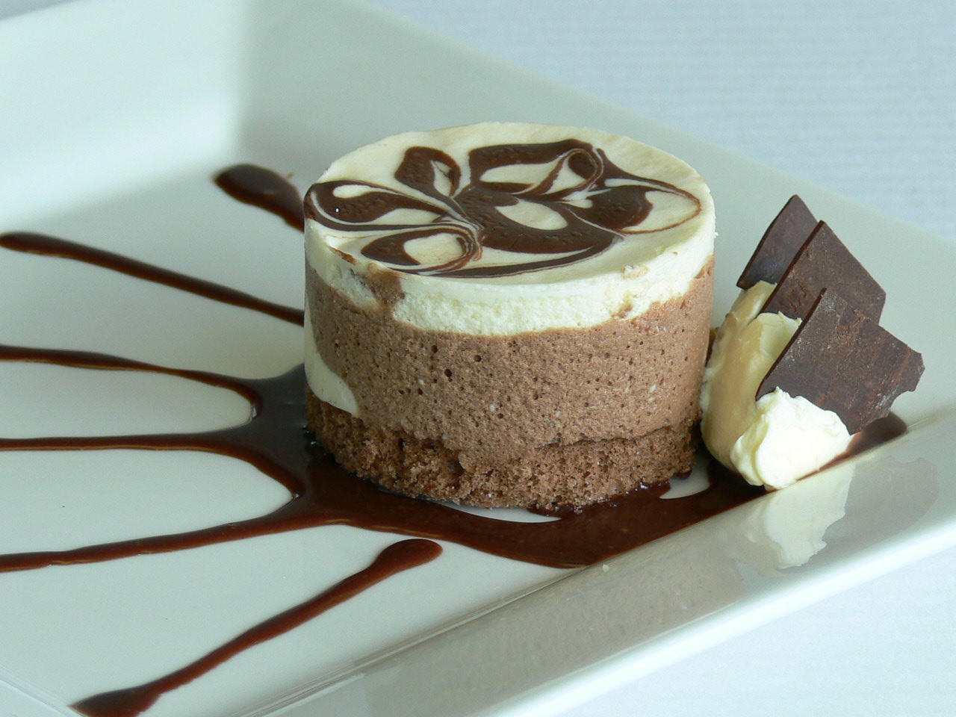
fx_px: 5358
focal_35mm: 194
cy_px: 358
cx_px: 478
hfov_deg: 10.2
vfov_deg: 7.7
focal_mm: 25.8
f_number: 4
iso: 80
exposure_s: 1/60
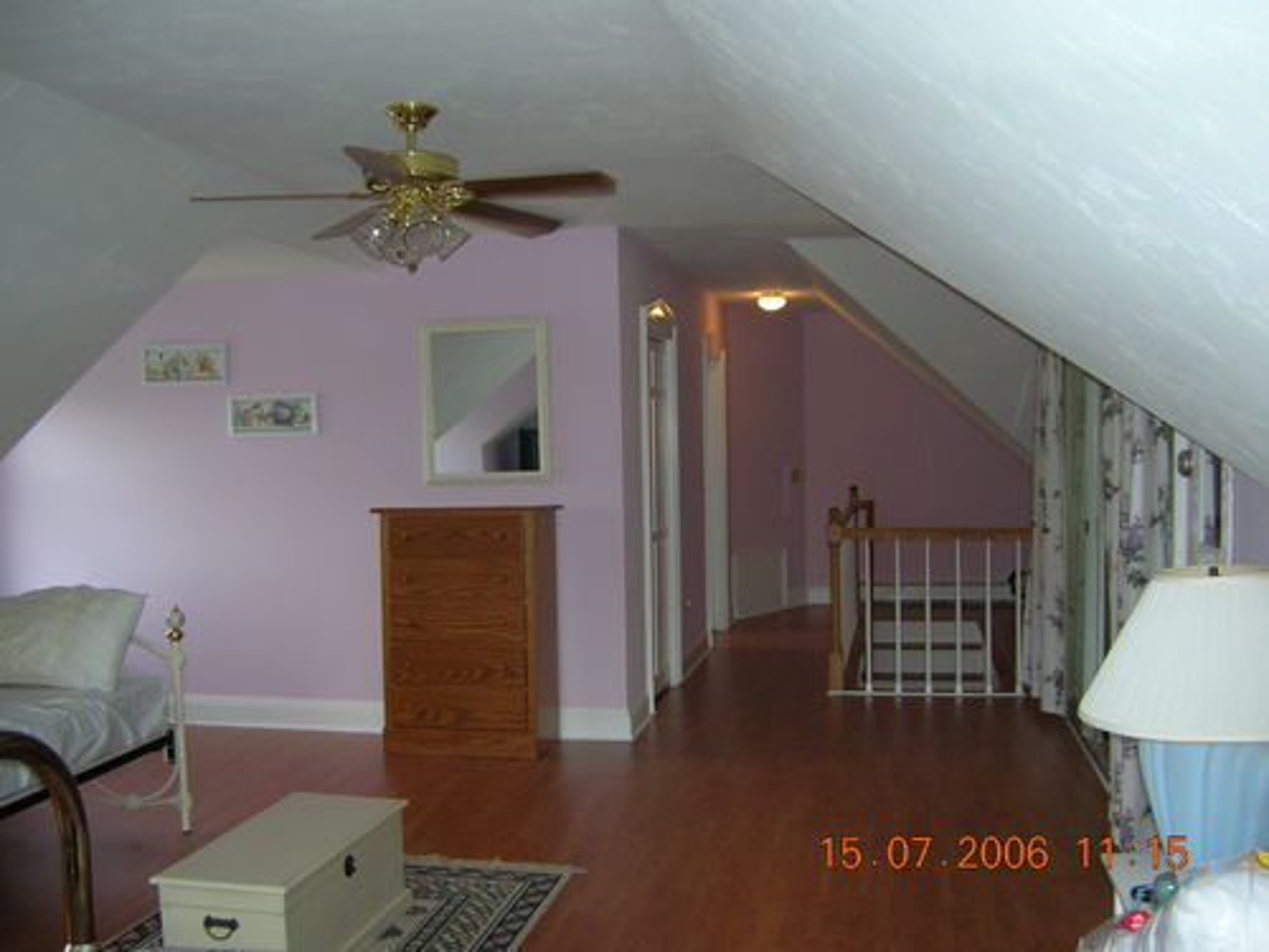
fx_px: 1246
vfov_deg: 41.8
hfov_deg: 54.0
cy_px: 476
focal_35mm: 34
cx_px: 634
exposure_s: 1/60.1
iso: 101
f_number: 2.9
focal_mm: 5.7
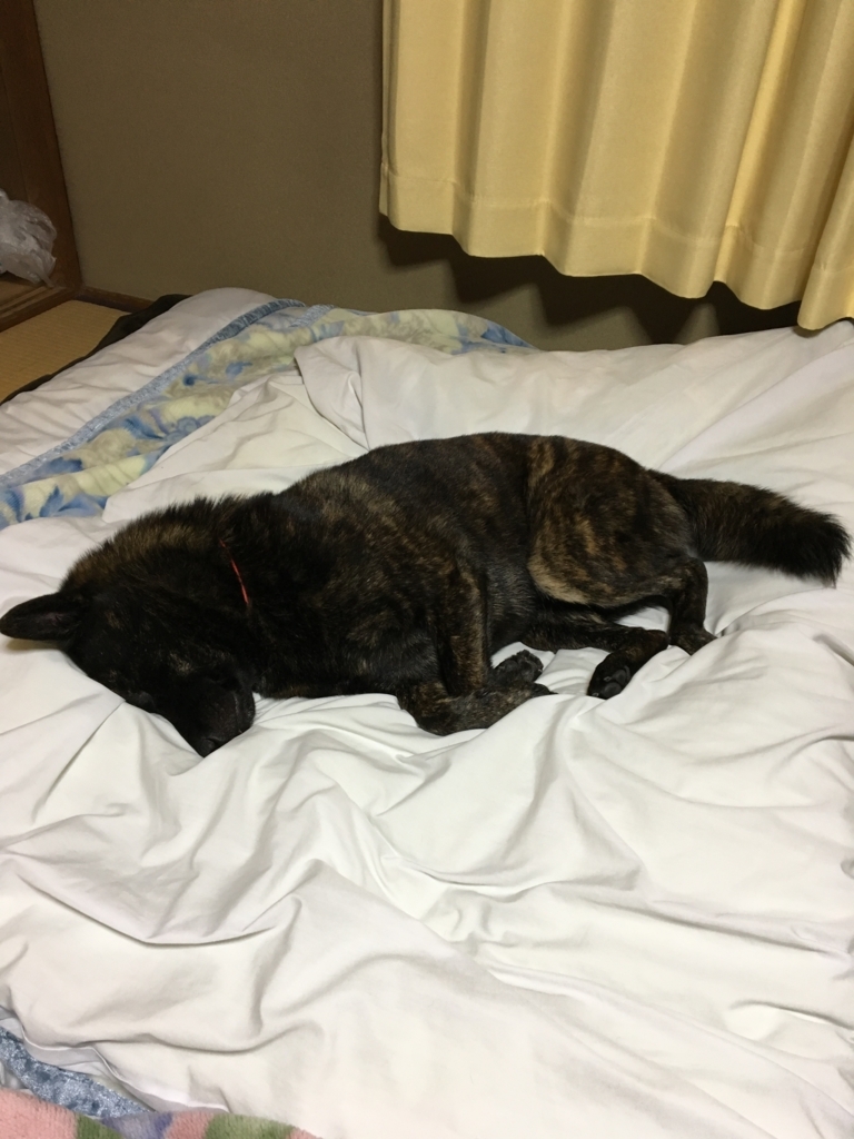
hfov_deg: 48.2
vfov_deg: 61.7
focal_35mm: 29
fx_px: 954
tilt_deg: -36.3
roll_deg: -3.0
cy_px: 570
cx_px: 427
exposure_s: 1/30
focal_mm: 4.15
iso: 100
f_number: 2.2
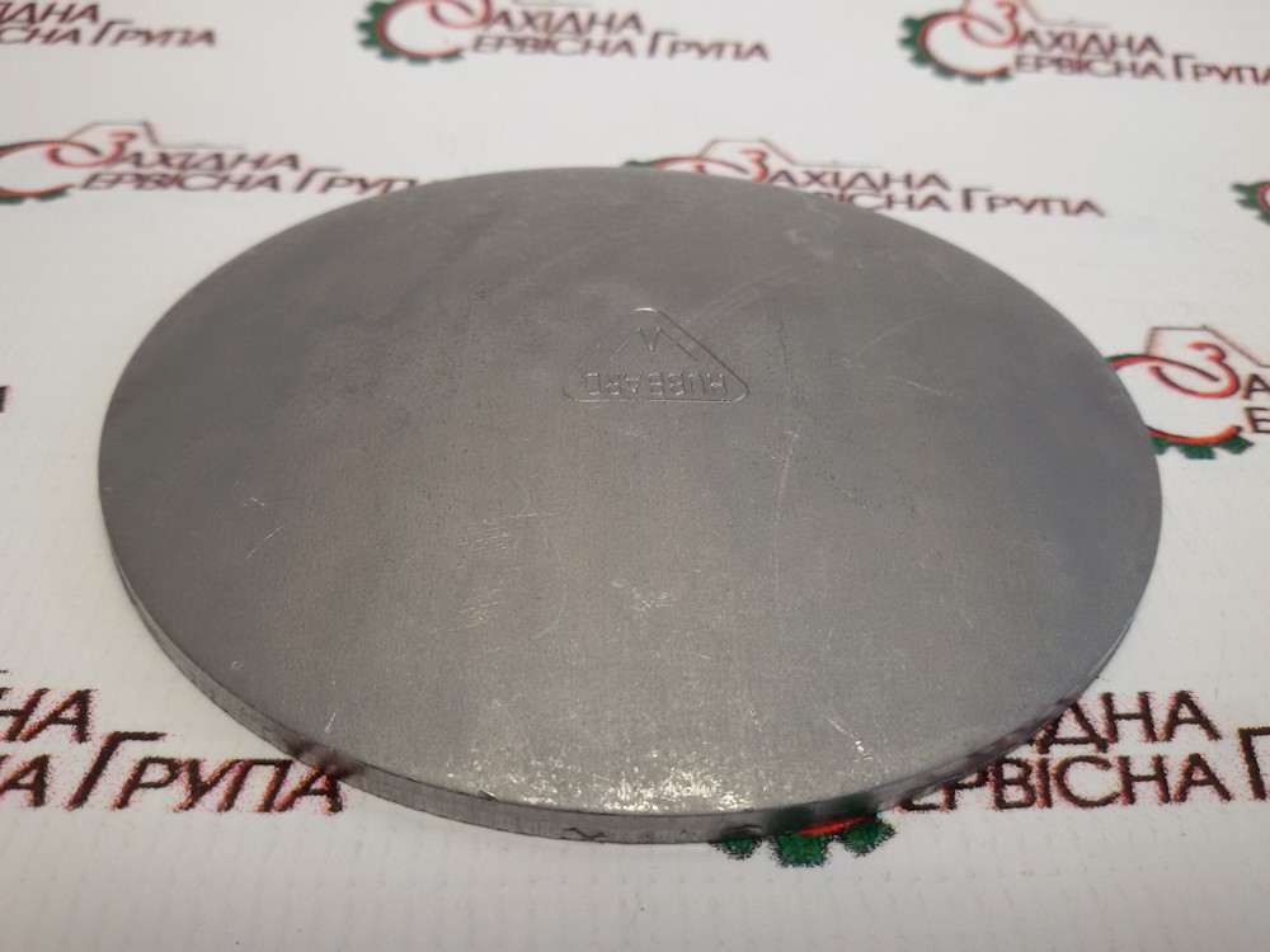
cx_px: 635
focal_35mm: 31
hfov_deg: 58.4
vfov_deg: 45.4
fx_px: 1137
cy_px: 476
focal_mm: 2.93
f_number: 2.4
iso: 40
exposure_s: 1/50
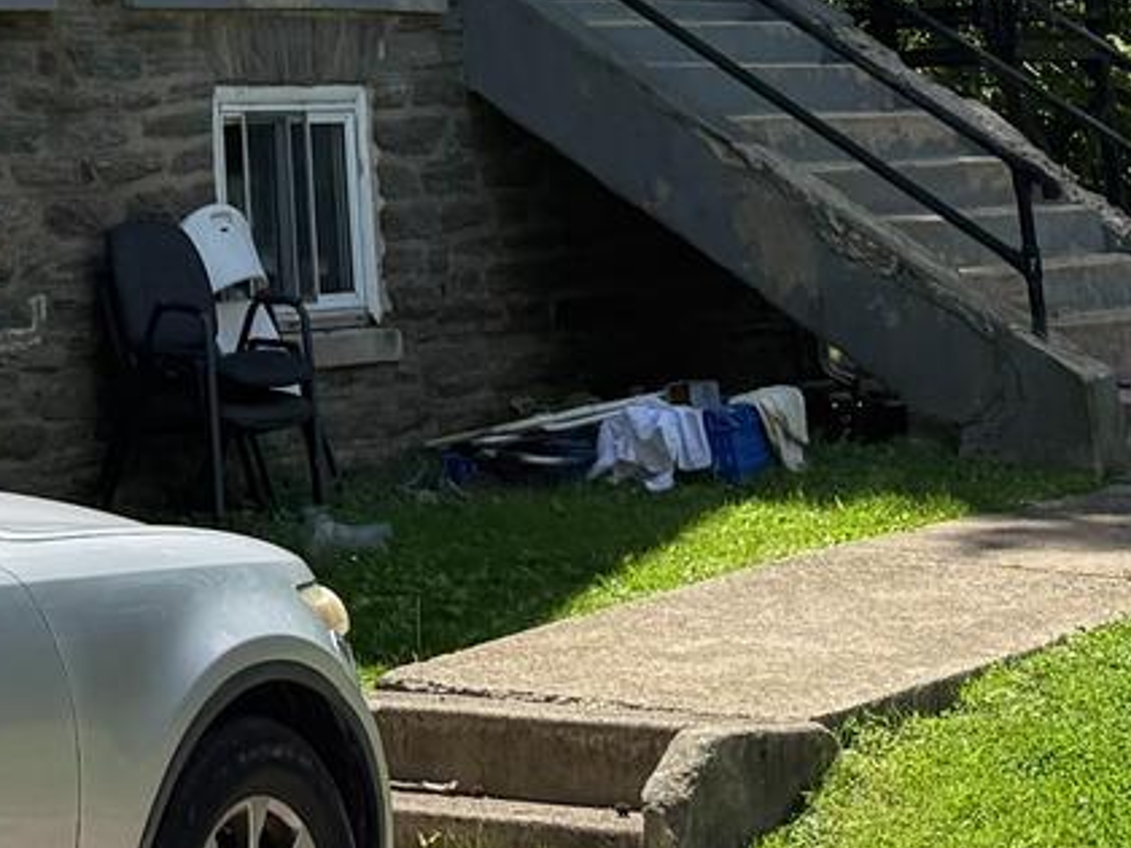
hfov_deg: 16.3
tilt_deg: +13.8
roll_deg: +1.5
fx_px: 3823
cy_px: -789
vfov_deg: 11.5
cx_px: -118
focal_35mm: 117
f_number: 1.78
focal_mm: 6.76
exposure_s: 1/3759
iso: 100
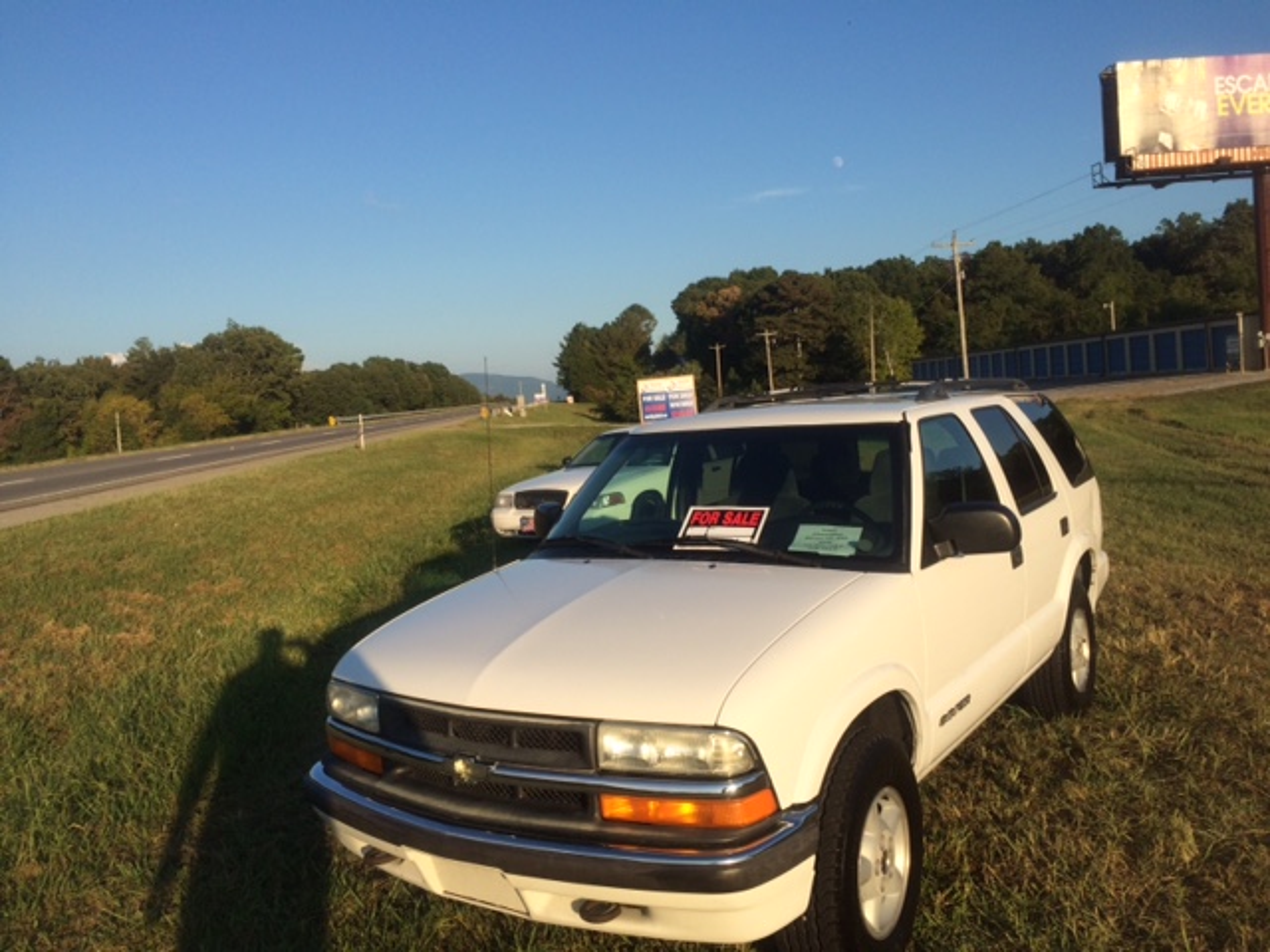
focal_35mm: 29
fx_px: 1064
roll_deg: +3.1
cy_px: 476
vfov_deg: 48.2
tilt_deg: -6.6
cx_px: 635
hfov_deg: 61.7
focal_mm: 4.15
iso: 32
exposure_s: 1/1786
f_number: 2.2
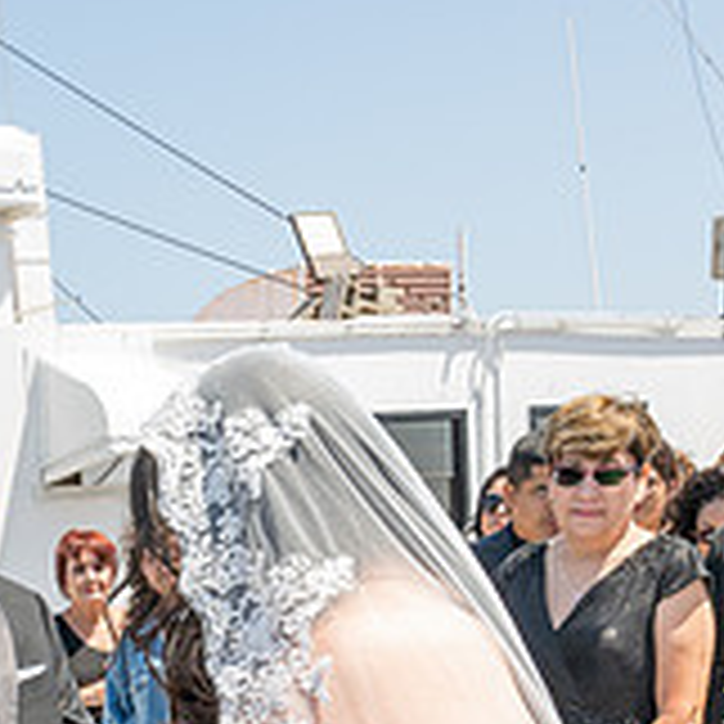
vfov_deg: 18.7
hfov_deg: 19.3
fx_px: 2035
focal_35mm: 86
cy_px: 954
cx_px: -93
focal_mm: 24
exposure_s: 1/200
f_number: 9
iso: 200
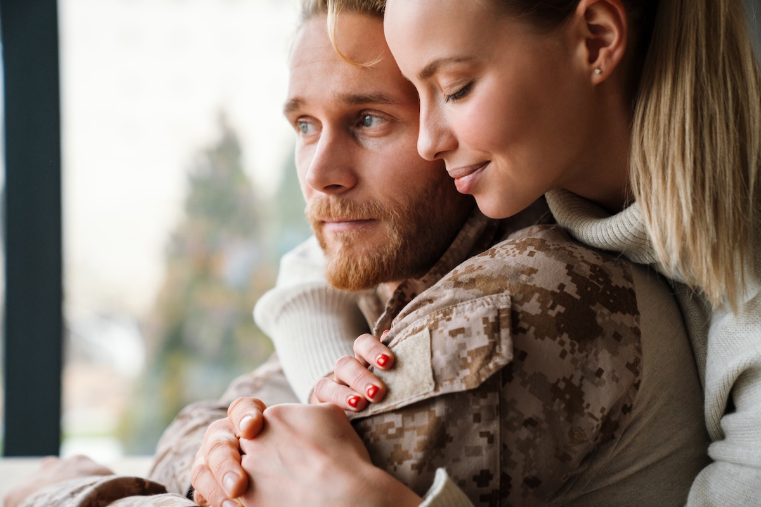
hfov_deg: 31.0
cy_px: 254
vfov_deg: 20.9
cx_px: 380
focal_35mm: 65
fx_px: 1374
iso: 1000
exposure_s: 1/200
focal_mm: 65
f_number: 3.2
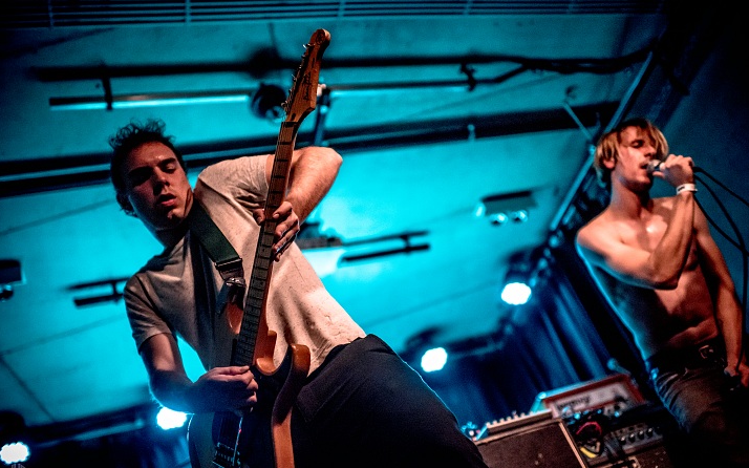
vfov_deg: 35.3
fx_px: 735
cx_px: 376
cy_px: 244
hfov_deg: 54.0
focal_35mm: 36
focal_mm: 35
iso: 3200
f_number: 1.4
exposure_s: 1/100
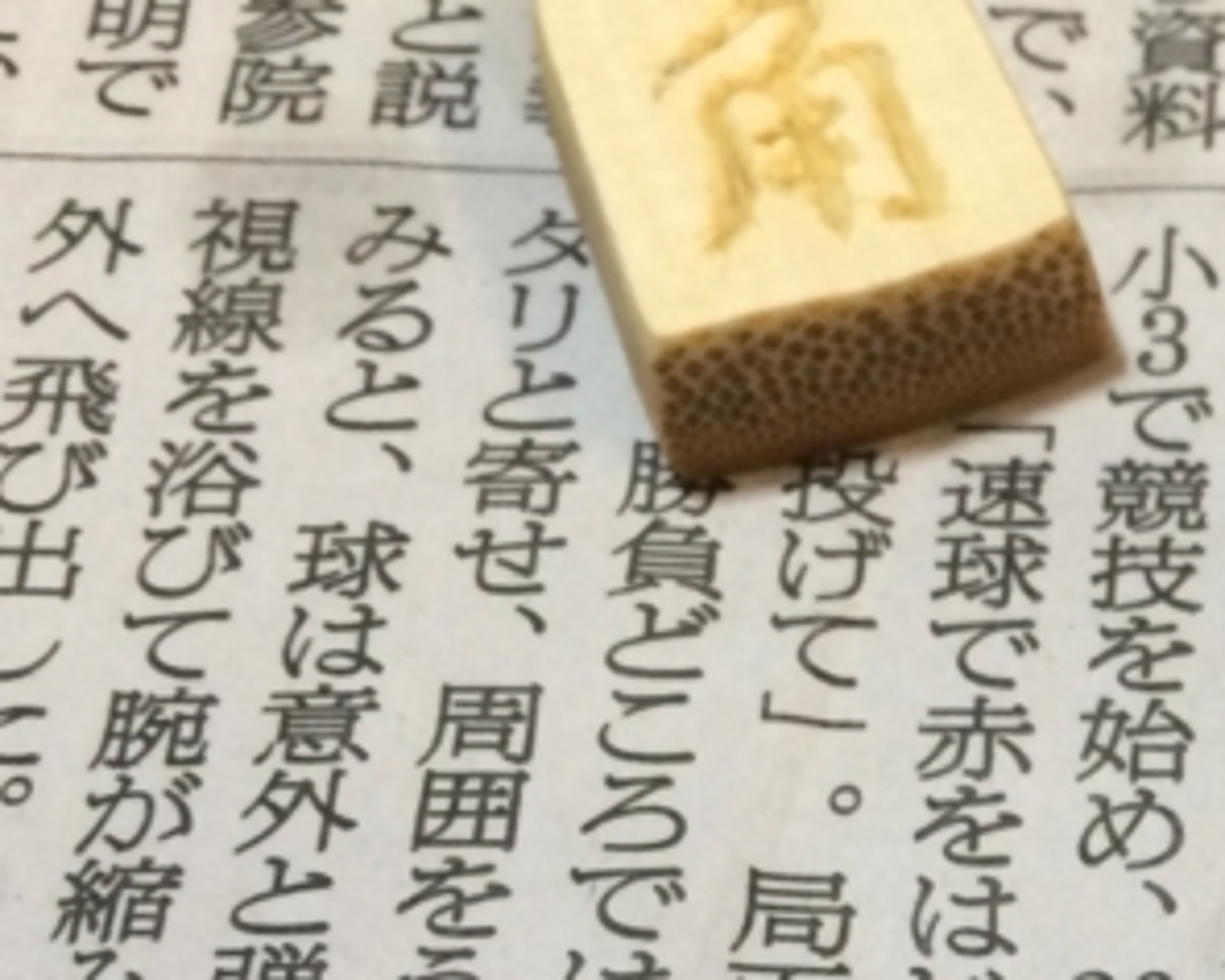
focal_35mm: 98
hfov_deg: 17.5
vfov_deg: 15.1
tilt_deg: -70.3
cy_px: 1236
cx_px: 1842
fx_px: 3554
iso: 125
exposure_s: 1/33
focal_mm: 4.15
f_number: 2.2
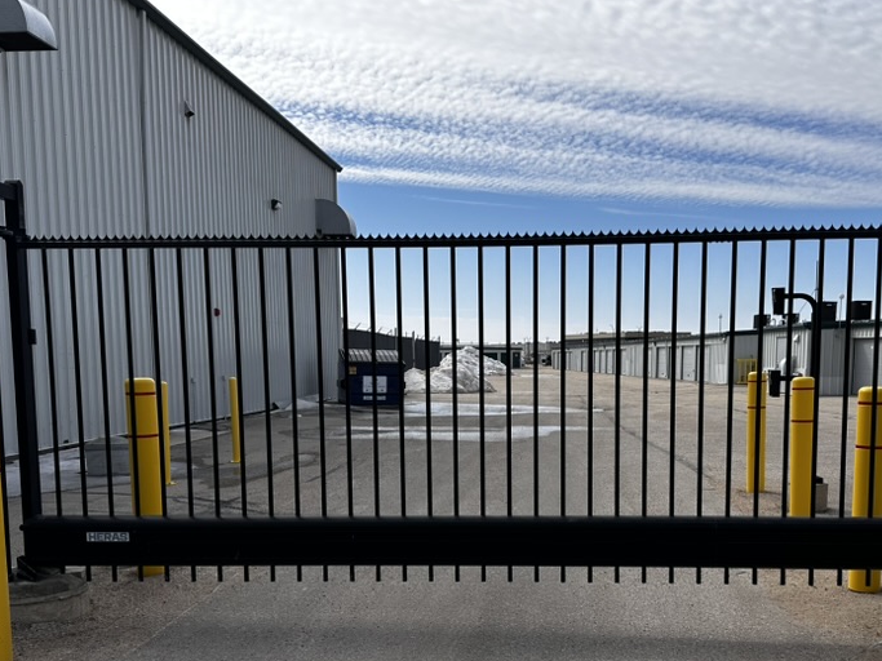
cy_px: 462
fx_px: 917
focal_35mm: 36
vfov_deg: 39.0
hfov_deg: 51.2
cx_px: 501
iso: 80
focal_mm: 6.86
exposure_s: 1/6211
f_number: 1.78
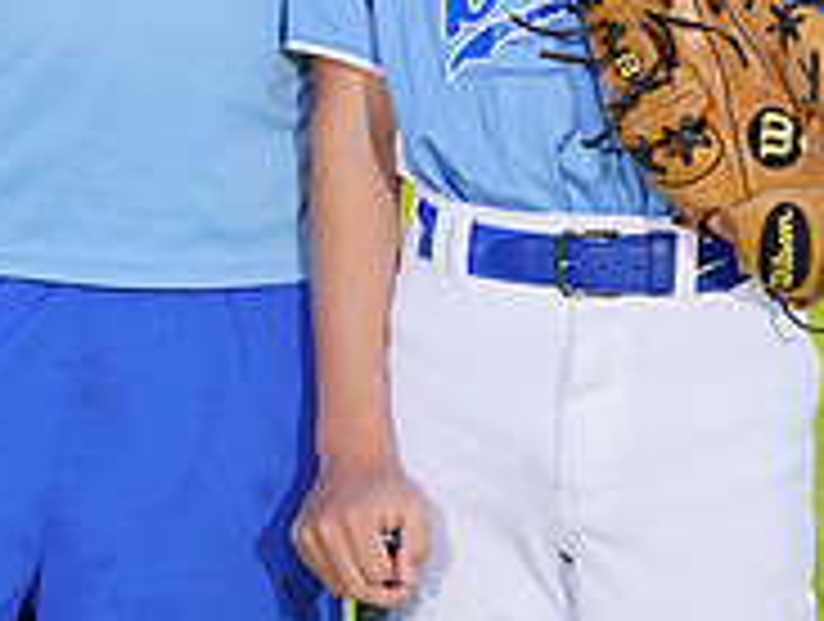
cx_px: 196
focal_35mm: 456
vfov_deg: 3.3
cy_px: -364
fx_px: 10876
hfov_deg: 4.3
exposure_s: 1/250
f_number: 8
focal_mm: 150
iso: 100
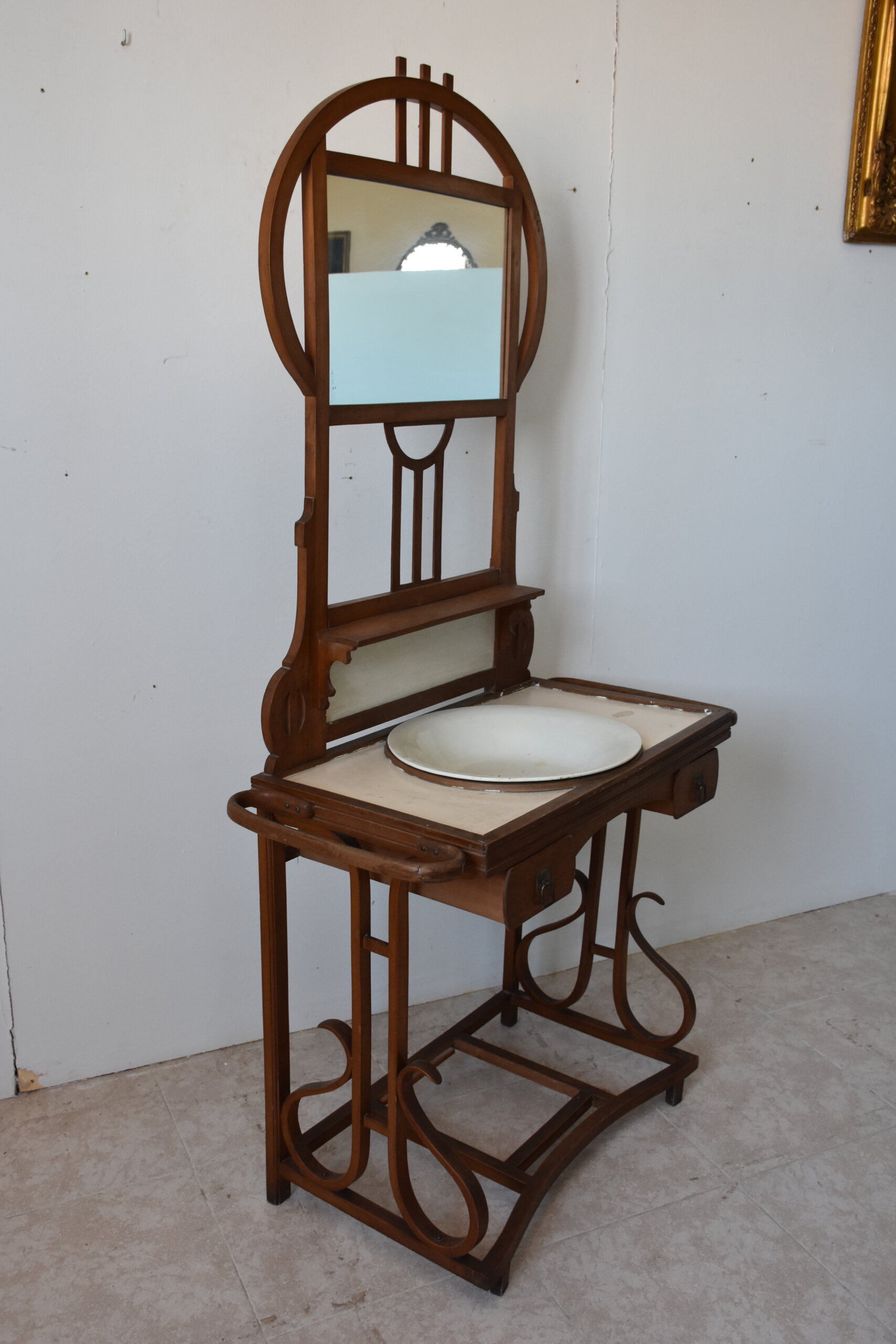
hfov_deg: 40.0
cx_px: 448
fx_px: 1232
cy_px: 672
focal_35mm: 33
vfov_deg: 57.2
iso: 800
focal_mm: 22
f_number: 5
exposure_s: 1/100
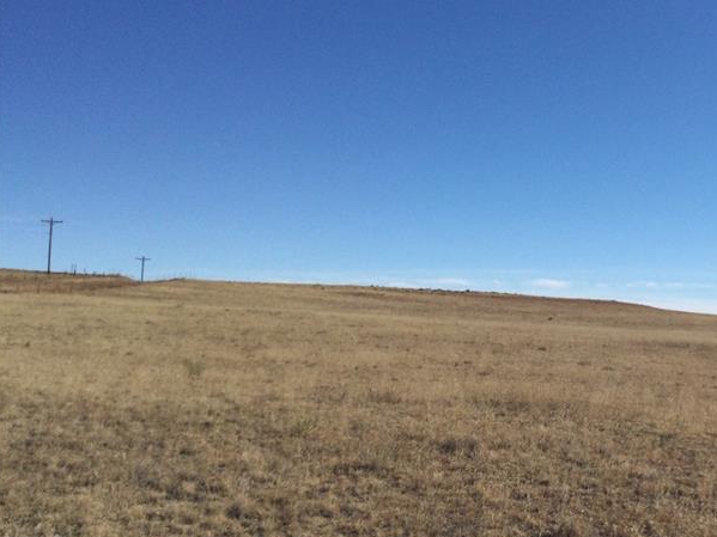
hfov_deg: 34.7
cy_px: 286
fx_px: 1098
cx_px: 608
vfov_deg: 27.5
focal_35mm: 53
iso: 25
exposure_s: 1/2262
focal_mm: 3.3
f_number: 2.4
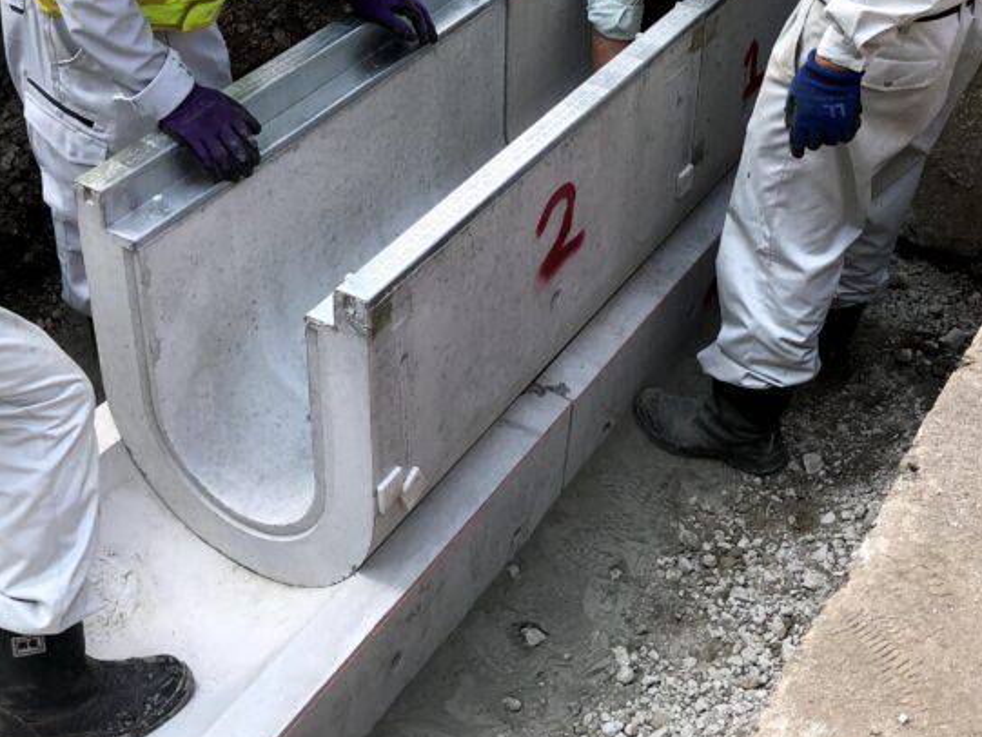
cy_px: 149
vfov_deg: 27.0
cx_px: 521
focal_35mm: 53
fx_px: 1504
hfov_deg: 36.2
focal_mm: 3.99
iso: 20
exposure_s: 1/348
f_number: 1.8
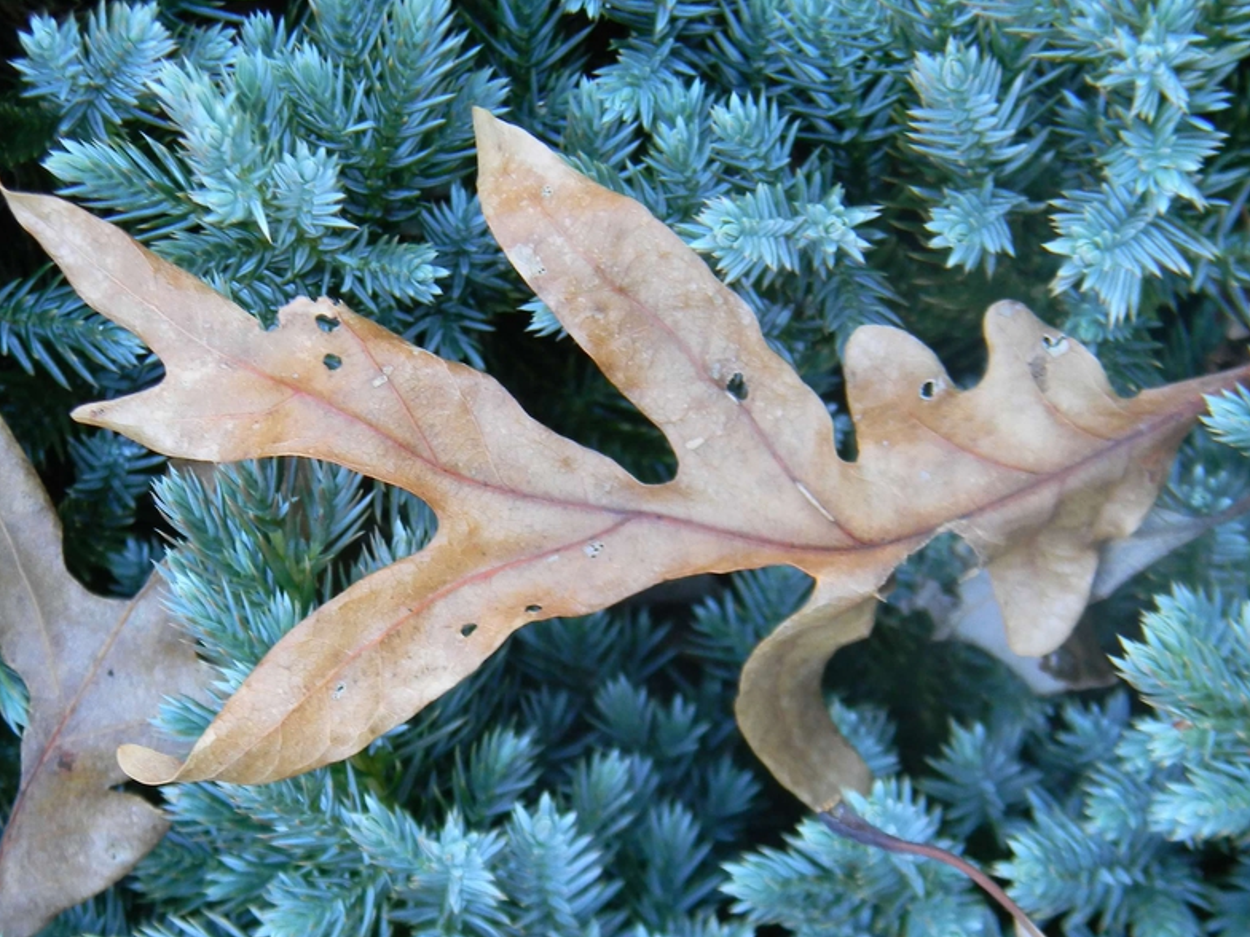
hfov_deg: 24.1
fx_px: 2925
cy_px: 488
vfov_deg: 18.2
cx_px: 584
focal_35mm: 81
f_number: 4.5
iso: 226
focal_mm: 15.1
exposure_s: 1/30
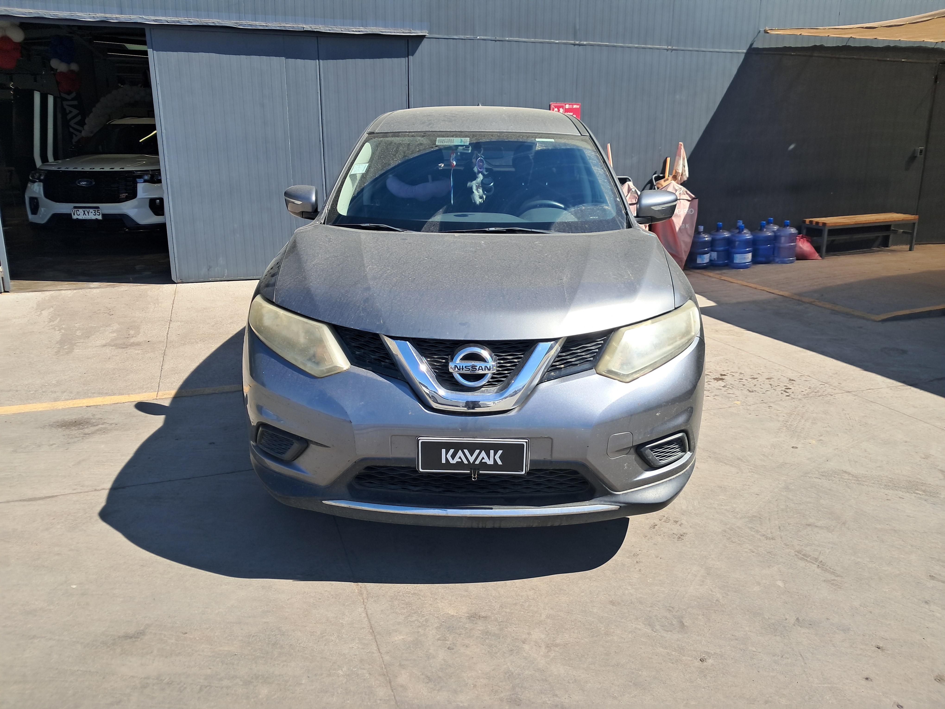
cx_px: 472
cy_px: 354
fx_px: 737
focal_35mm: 27
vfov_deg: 51.4
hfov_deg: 65.3
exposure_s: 1/484
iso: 50
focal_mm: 4
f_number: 1.8
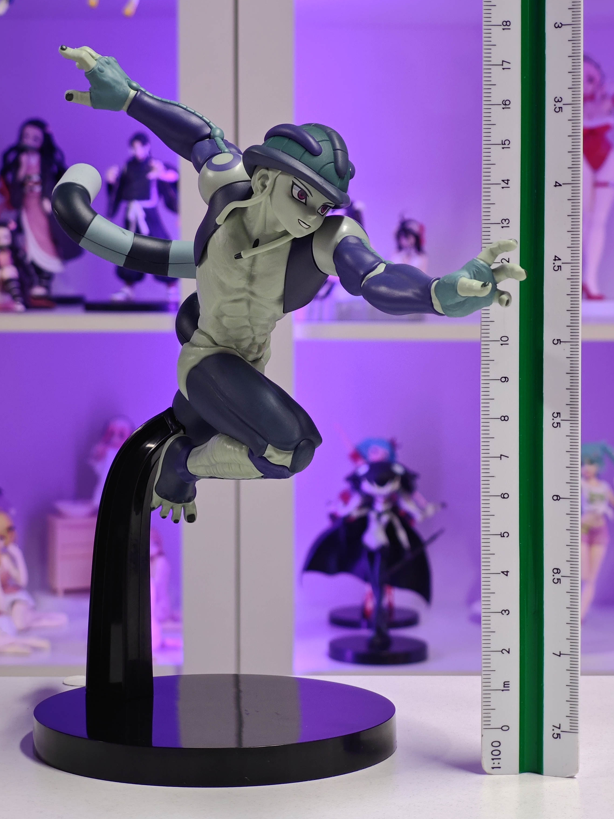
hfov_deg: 17.2
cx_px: 296
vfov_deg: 22.8
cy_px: 387
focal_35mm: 86
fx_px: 2034
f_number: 2.4
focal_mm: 7.48
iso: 400
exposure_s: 1/16.3
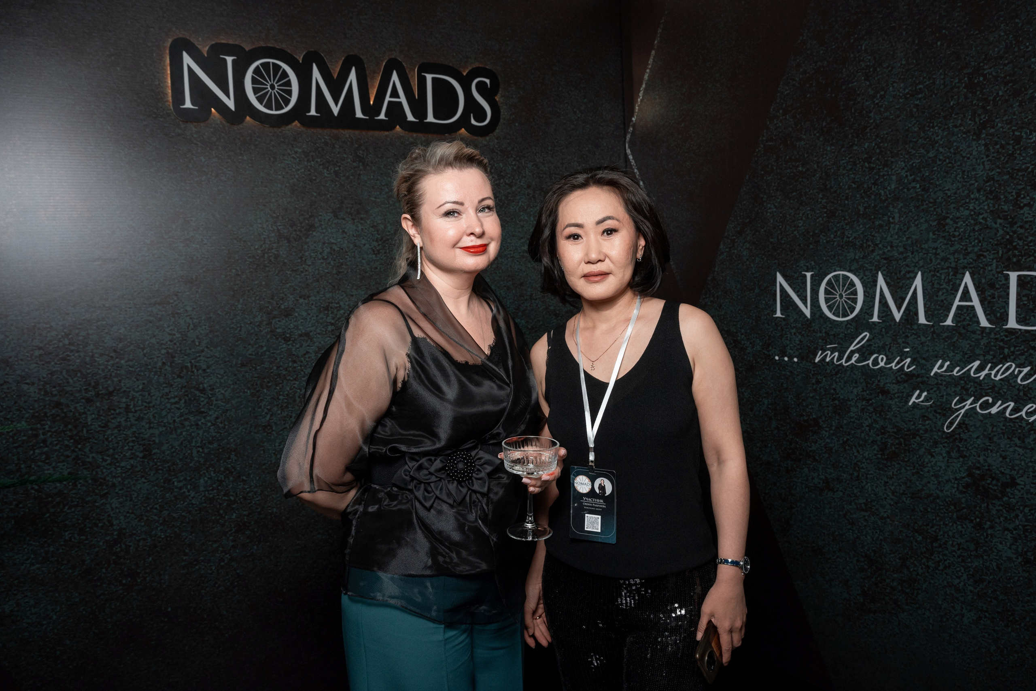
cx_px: 518
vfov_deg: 46.4
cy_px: 346
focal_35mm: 28
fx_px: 806
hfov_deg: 65.4
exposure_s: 1/160
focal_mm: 28
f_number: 8
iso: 500
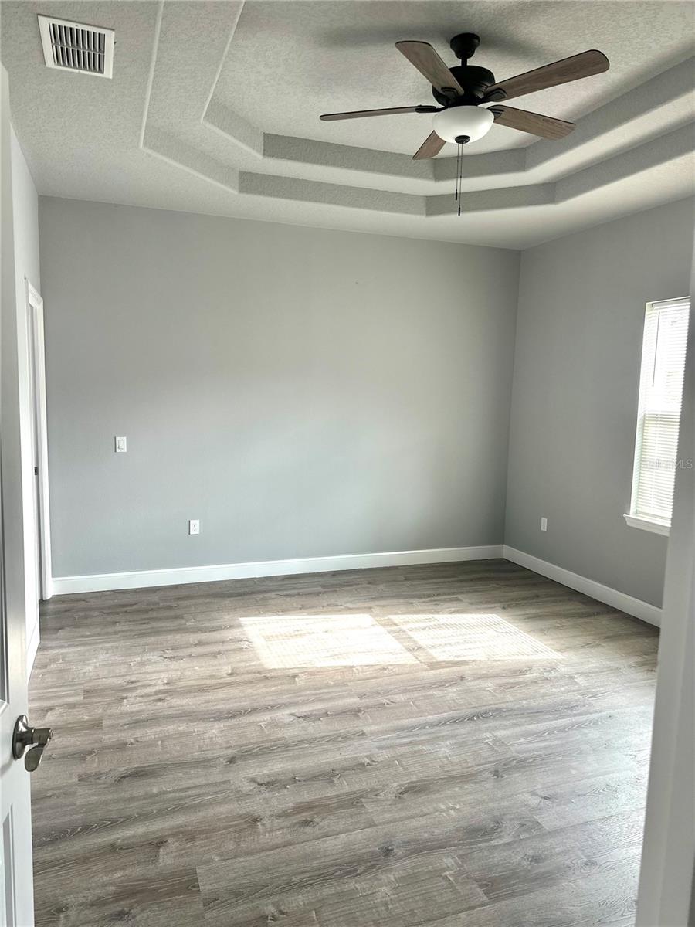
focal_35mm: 24
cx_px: 348
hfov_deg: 56.8
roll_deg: -1.2
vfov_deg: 71.6
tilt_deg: -5.7
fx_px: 642
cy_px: 464
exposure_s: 1/121
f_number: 1.78
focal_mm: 6.86
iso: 125
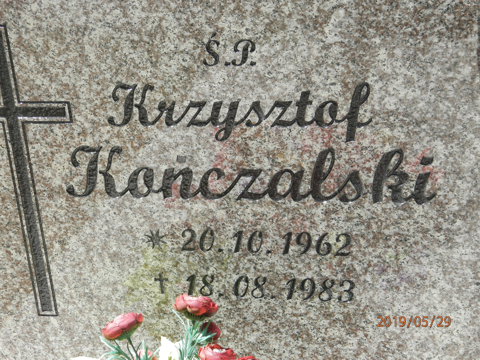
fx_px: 1137
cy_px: 180
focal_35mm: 82
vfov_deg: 18.0
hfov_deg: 23.8
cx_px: 240
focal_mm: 14.6
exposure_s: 1/160
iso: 80
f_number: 4.2
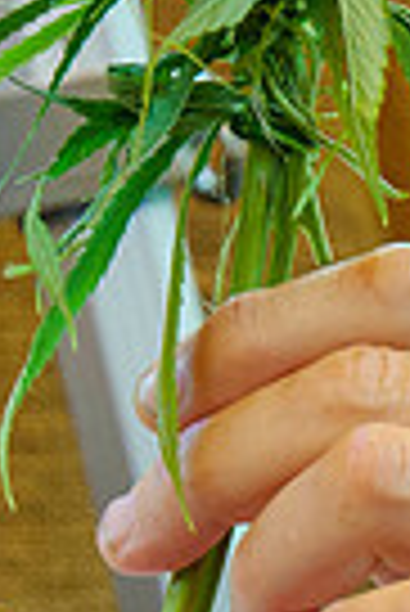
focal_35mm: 307
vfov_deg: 6.7
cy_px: 61
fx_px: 5231
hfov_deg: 4.4
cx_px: -554
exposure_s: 1/80
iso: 400
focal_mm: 36
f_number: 5.6
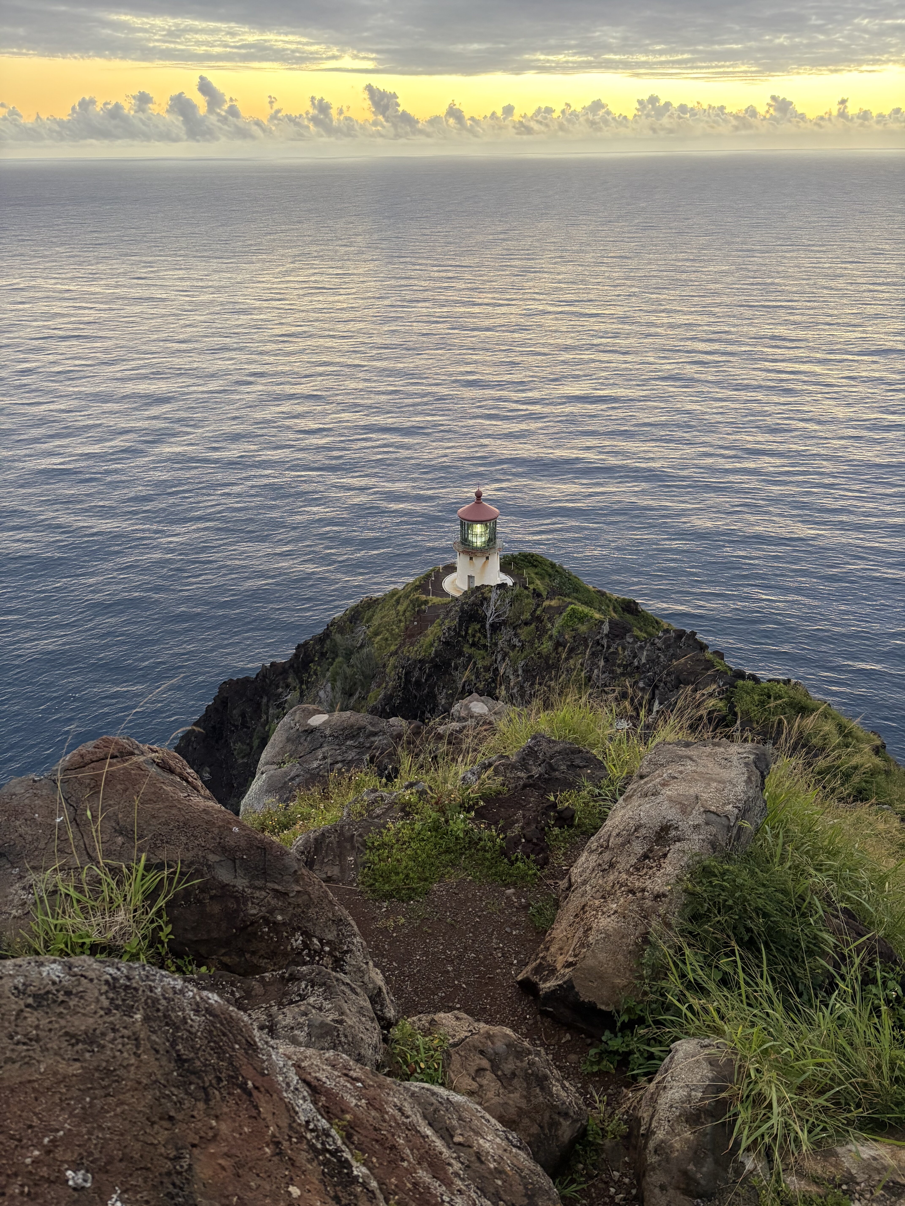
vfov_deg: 67.3
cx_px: 452
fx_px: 906
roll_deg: +0.9
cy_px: 603
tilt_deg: -26.0
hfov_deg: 53.1
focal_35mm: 26
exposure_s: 1/60
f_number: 1.6
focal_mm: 5.96
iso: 200
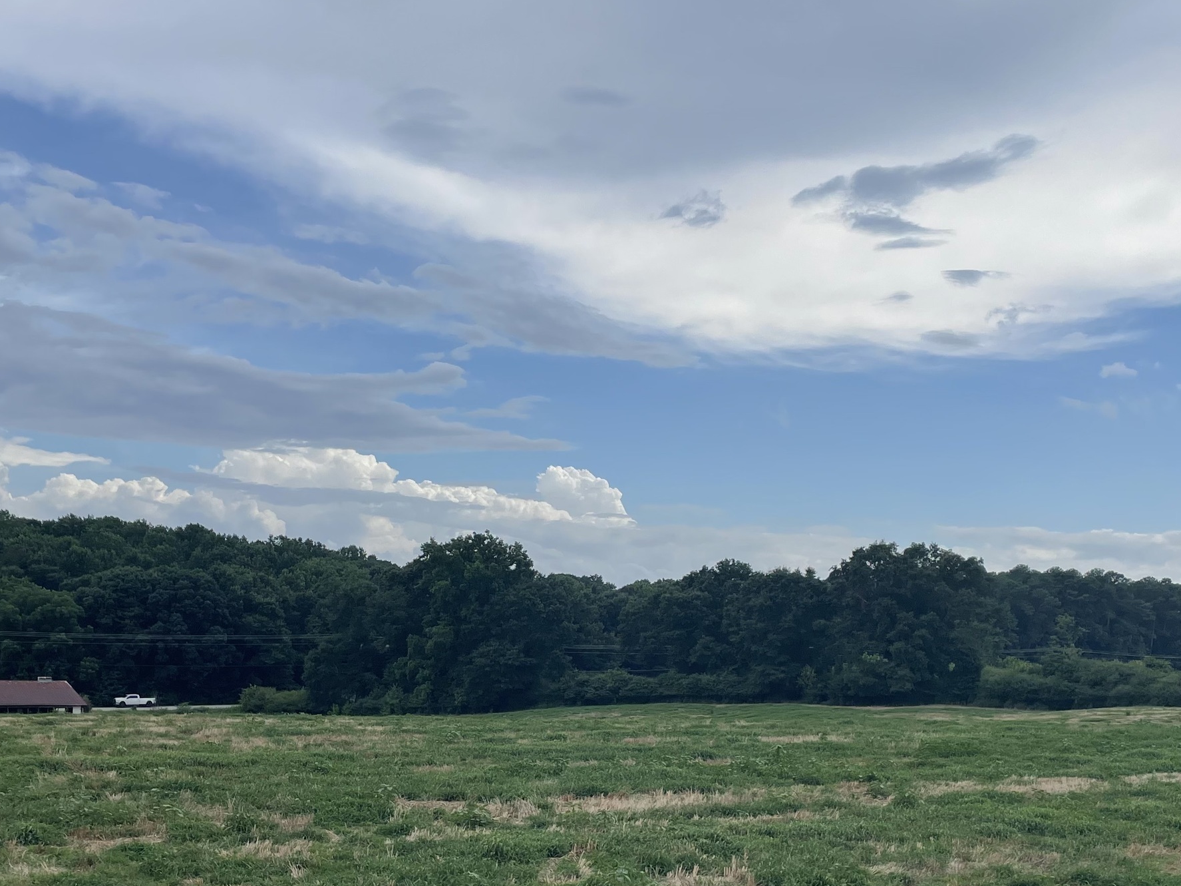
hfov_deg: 42.1
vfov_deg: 31.7
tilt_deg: +1.7
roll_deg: -2.8
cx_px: 576
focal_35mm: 45
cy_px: 636
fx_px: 1535
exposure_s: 1/3509
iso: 32
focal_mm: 4.2
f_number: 1.6
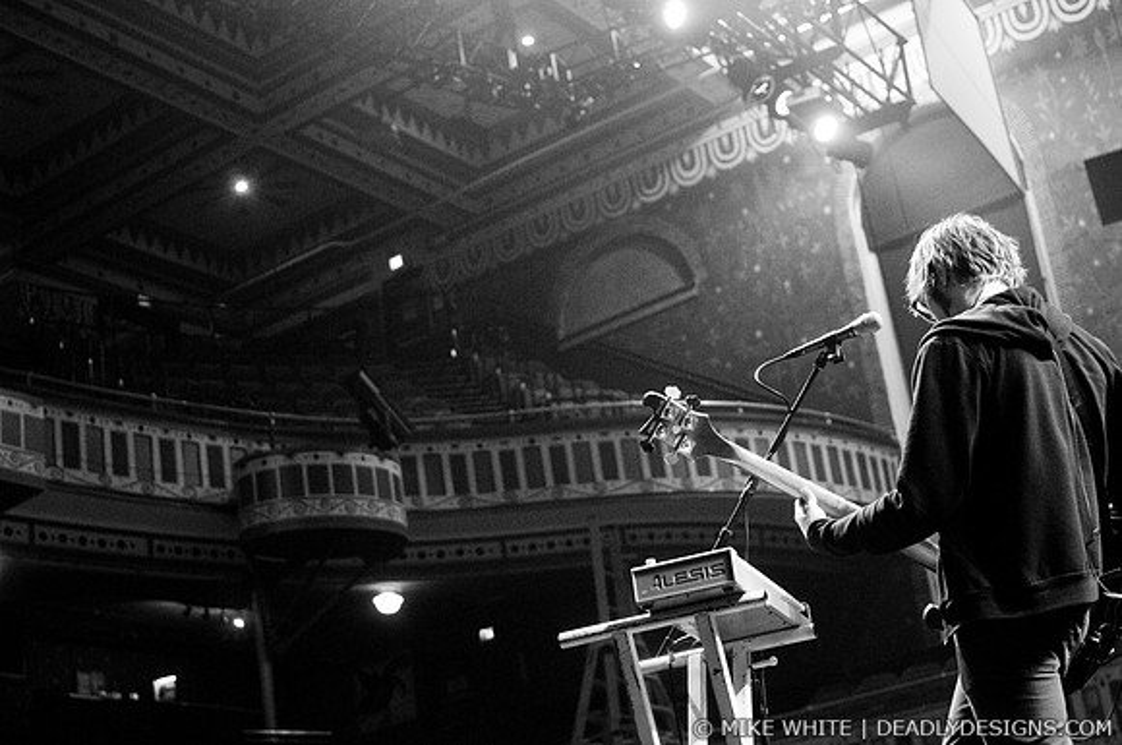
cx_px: 561
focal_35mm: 60
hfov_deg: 33.4
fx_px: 1867
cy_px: 372
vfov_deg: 22.6
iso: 800
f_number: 2.8
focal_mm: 40
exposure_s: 1/250
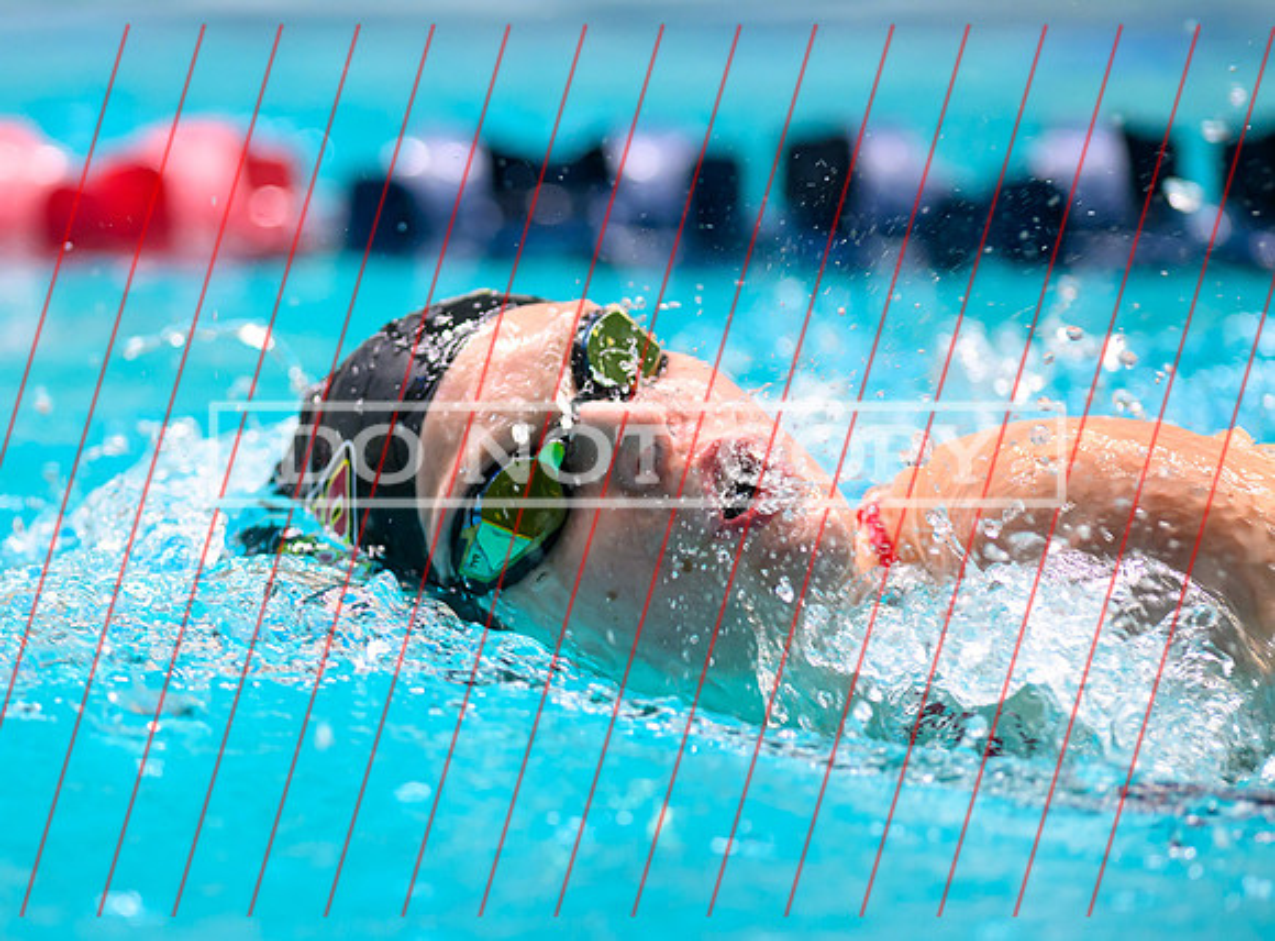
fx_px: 15956
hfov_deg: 4.6
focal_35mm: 436
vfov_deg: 3.4
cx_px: 386
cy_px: 491
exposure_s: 1/640
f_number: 2.8
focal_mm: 300
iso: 2000
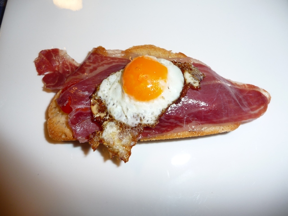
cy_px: 108
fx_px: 233
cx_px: 144
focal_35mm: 28
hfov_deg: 63.4
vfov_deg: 49.7
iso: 100
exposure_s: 1/30
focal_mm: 4.7
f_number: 3.3
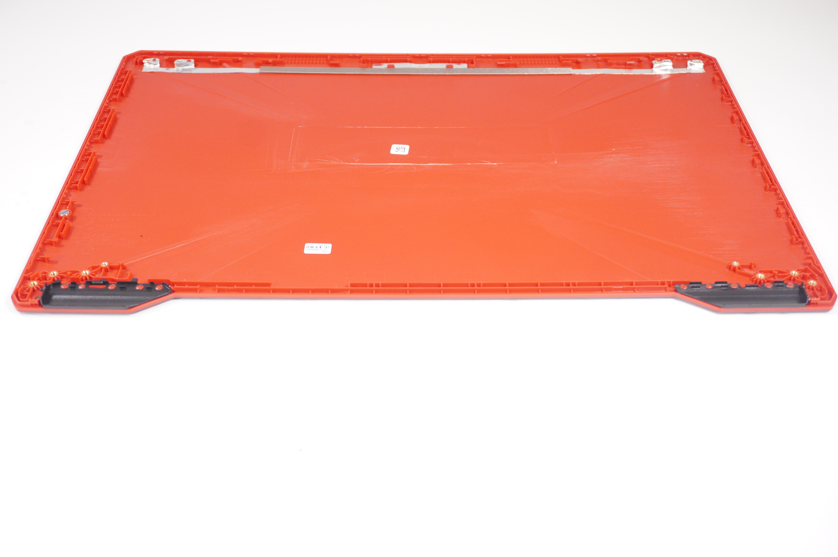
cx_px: 419
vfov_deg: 30.8
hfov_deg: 45.0
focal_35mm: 44
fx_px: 1012
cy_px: 278
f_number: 5
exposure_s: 1/250
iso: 800
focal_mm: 29
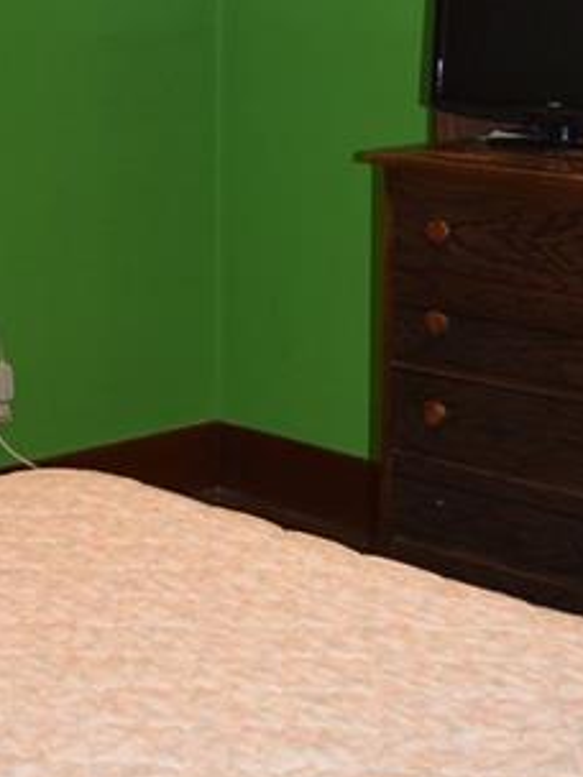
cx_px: 118
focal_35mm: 102
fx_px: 2291
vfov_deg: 19.1
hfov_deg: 14.4
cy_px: 153
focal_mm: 28
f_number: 5
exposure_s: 1/100
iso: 800
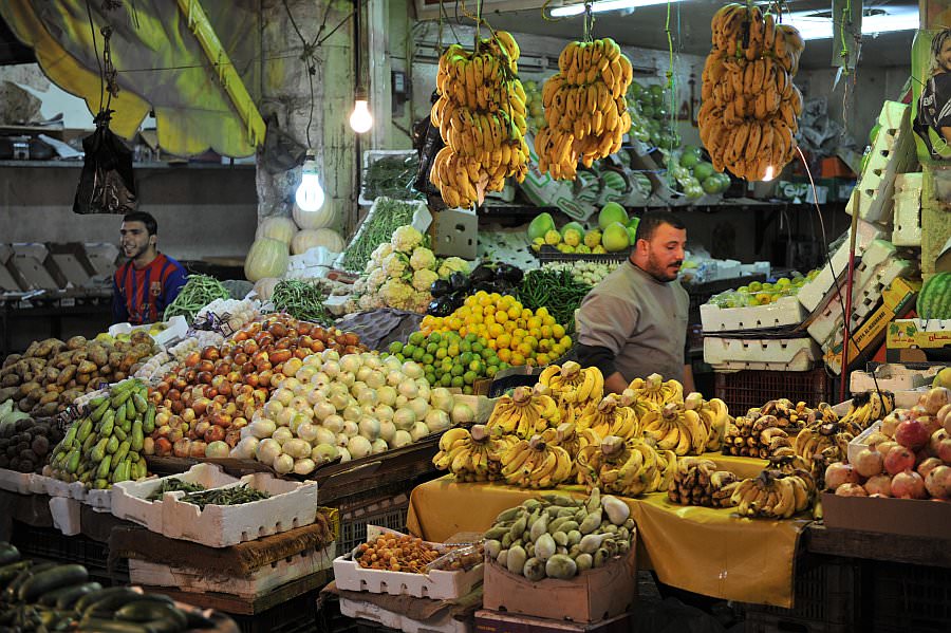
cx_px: 476
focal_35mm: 70
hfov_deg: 28.9
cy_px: 316
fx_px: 1848
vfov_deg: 19.4
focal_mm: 70
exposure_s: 1/100
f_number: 2.8
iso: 450
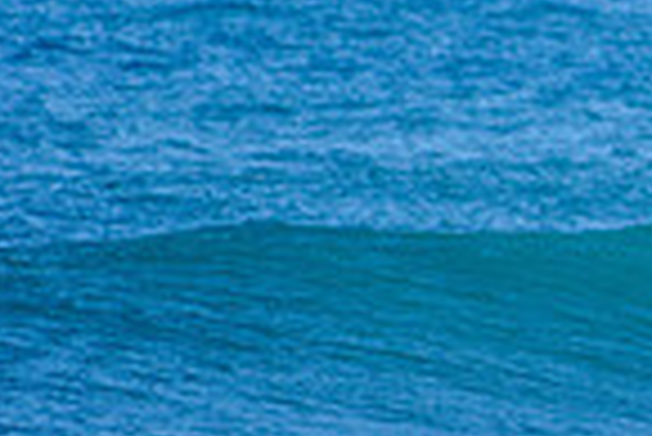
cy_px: 386
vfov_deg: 0.6
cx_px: 1577
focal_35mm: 2448
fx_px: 44380
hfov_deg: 0.8
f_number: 5.6
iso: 250
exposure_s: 1/2000
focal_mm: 500
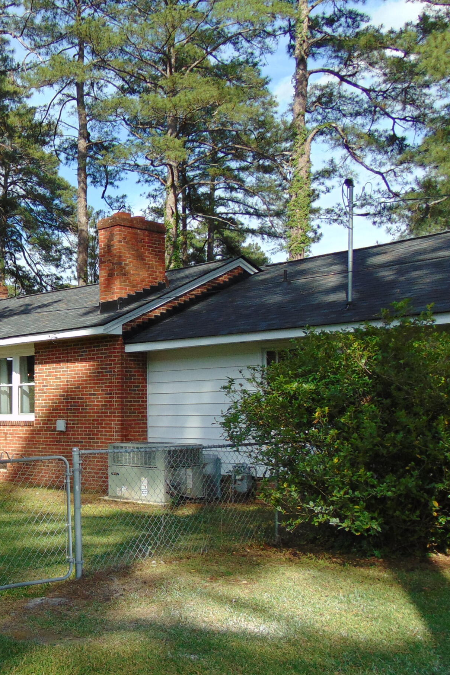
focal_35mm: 43
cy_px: 395
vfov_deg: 45.3
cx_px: -35
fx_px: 806
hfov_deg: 28.5
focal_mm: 4.5
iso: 80
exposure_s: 1/800
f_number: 3
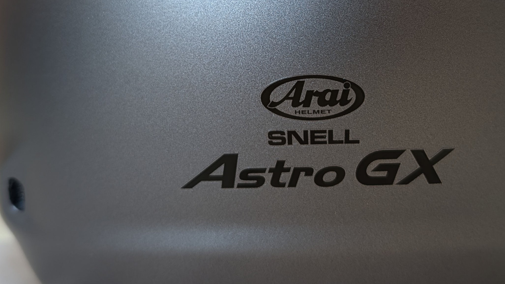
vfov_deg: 22.4
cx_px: 293
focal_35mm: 52
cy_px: 15
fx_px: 696
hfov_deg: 39.7
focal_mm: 6.9
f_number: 1.68
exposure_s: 1/25
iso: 84
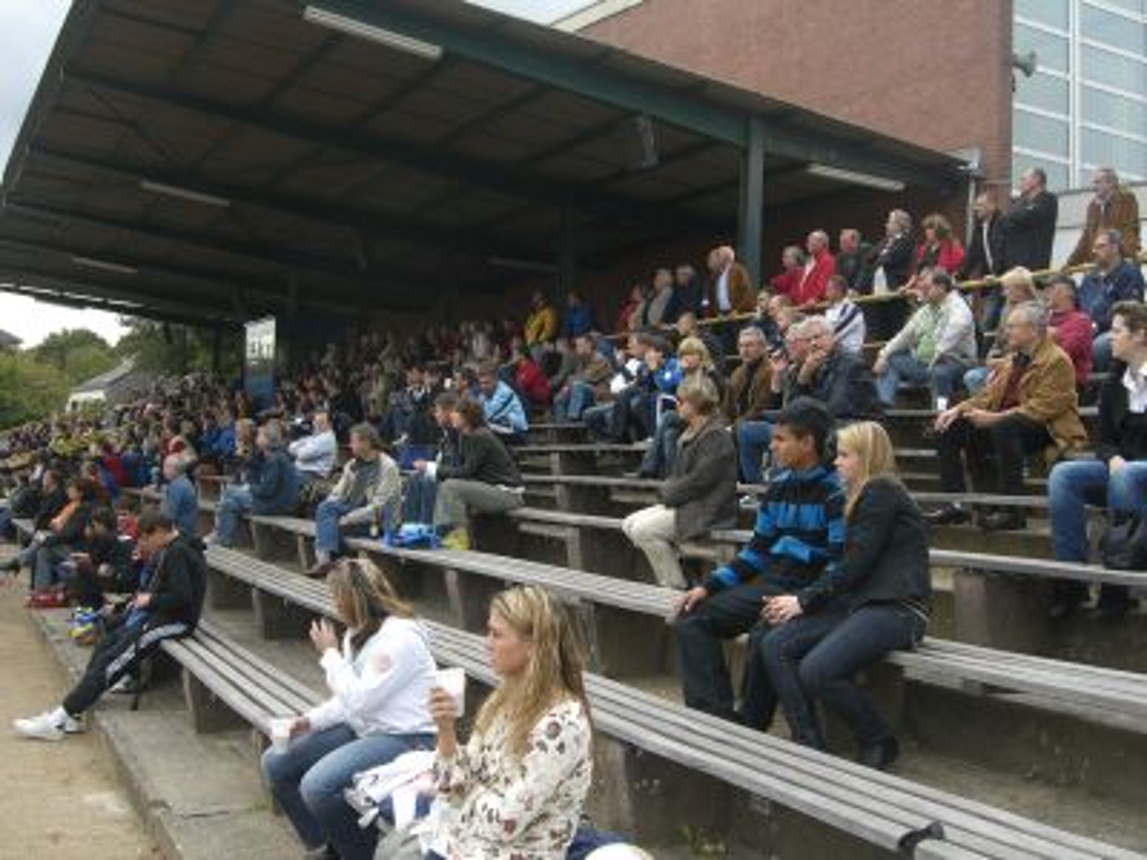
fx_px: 1259
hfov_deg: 49.0
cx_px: 574
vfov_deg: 37.7
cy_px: 430
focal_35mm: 38
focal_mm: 7.9
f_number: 4
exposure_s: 1/200
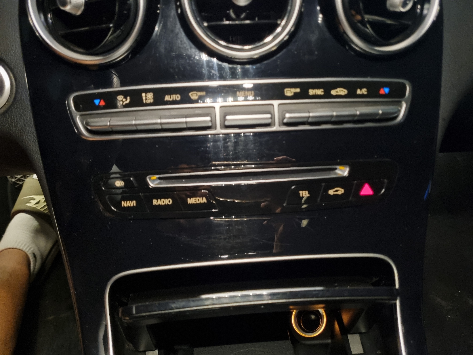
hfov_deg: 67.3
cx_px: 236
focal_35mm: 26
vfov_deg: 53.1
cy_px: 178
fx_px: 355
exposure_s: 1/26
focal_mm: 5.4
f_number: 1.8
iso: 1000
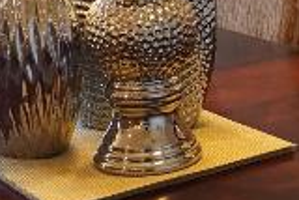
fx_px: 986
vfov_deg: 11.5
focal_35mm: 119
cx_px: 381
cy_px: 2
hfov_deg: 16.4
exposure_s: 1/100
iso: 2000
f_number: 3.5
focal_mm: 11
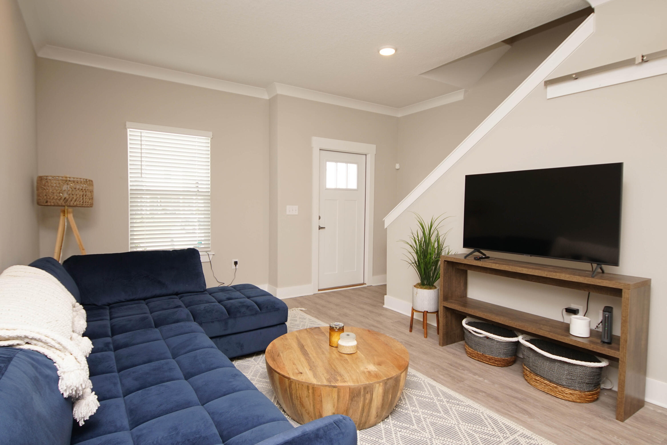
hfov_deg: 90.0
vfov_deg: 67.4
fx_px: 334
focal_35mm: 18
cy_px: 222
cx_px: 334
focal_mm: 12
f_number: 4
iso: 250
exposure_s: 1/60
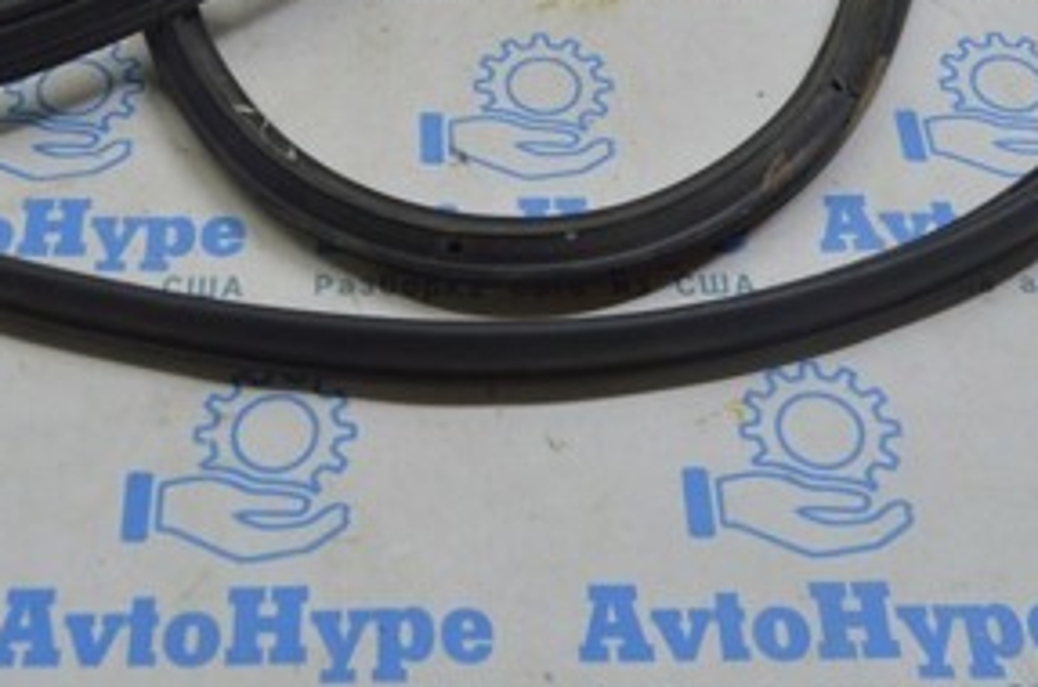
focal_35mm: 67
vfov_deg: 19.4
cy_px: -67
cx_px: 376
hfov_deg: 30.0
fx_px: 1928
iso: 400
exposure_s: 1/40
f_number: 5.6
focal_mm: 20
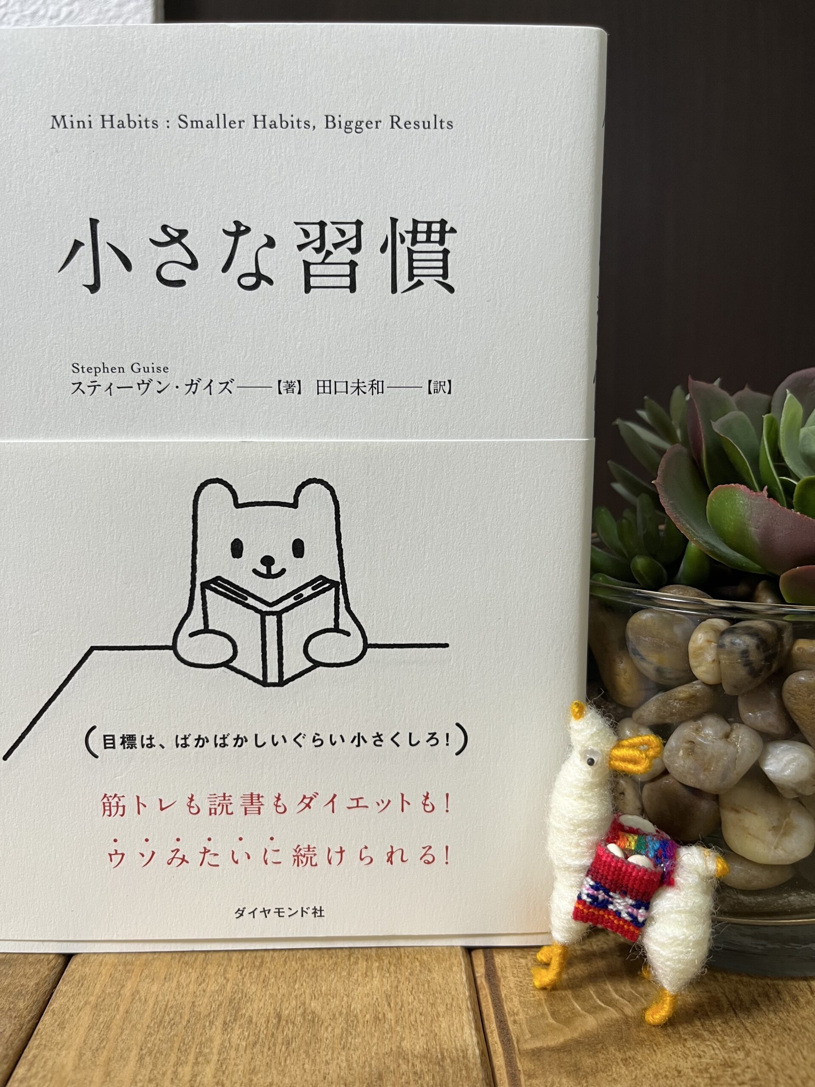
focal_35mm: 26
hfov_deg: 53.1
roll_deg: +0.1
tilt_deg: -9.9
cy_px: 544
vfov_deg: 67.3
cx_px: 408
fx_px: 816
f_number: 1.6
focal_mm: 5.1
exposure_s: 1/50
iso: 64
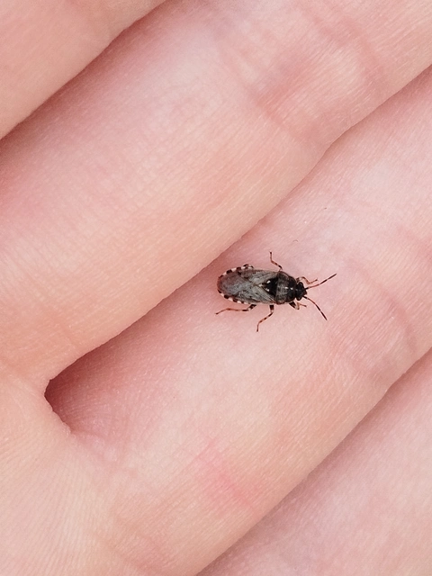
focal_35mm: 48
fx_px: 799
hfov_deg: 30.3
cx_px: 216
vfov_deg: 39.7
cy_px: 288
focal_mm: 5.31
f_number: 1.7
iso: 50
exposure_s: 1/220
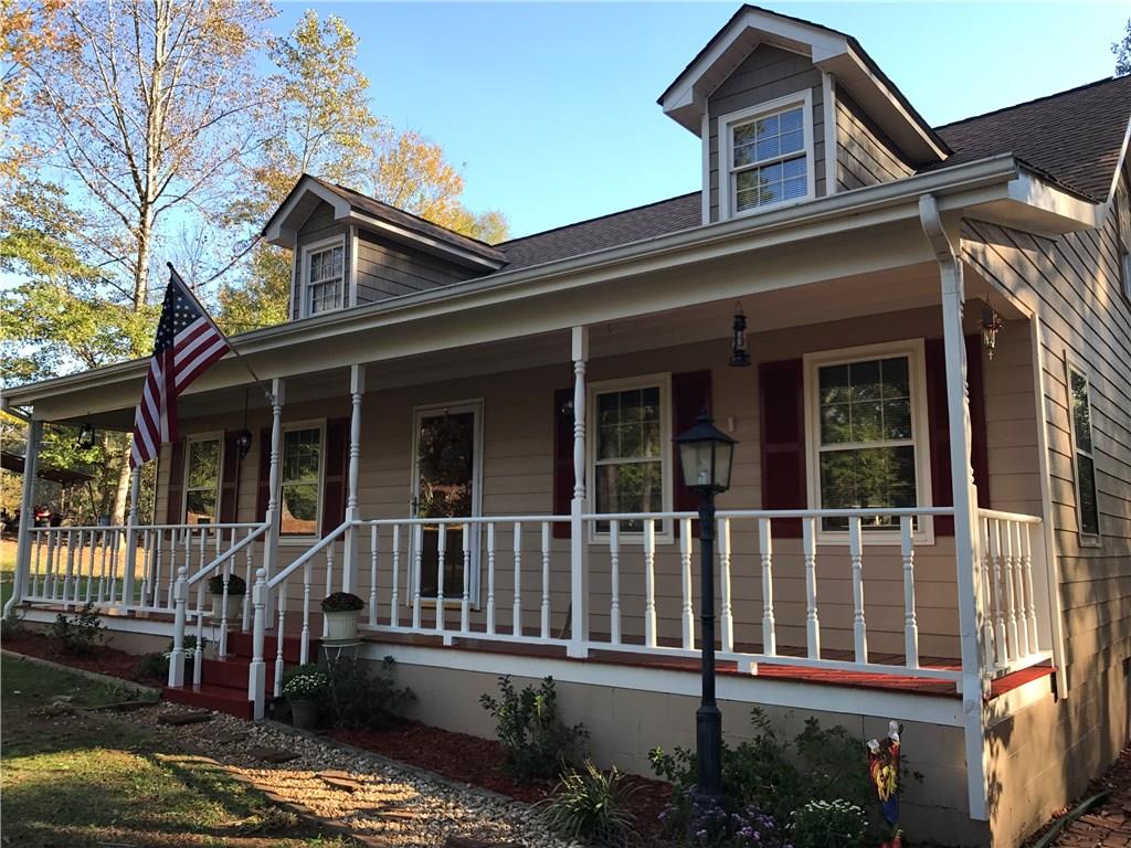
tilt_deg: +7.8
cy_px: 424
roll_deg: -0.8
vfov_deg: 49.7
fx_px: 915
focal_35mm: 28
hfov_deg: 63.4
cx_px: 566
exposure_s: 1/431
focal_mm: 3.99
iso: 20
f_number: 1.8
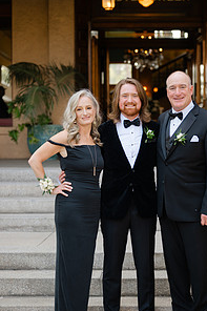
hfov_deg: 17.9
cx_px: 141
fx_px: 656
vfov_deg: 26.7
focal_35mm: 76
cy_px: 167
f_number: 2
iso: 64
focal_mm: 50
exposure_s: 1/250
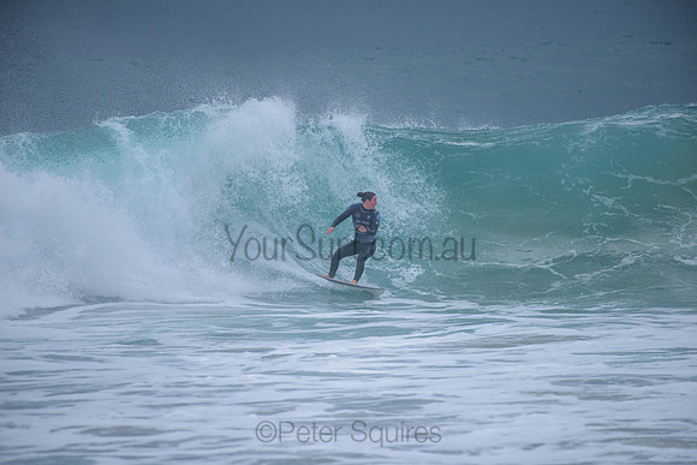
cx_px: 348
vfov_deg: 2.8
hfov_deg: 4.1
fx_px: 9682
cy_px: 232
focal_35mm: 500
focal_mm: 500
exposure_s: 1/2000
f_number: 5.6
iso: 280
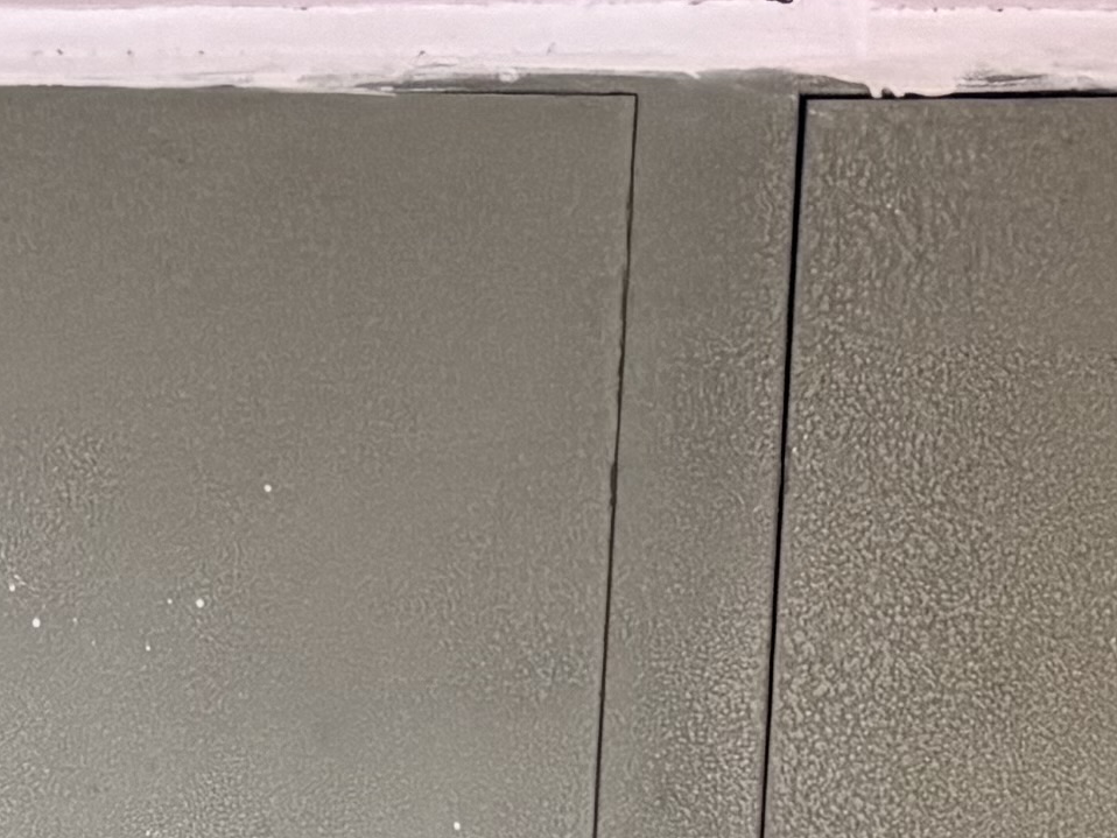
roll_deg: -2.2
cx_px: 1286
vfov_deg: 8.4
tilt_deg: +5.7
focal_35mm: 155
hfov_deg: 12.5
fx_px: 5003
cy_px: 2329
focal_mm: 5.96
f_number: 1.6
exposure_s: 1/50
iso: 160
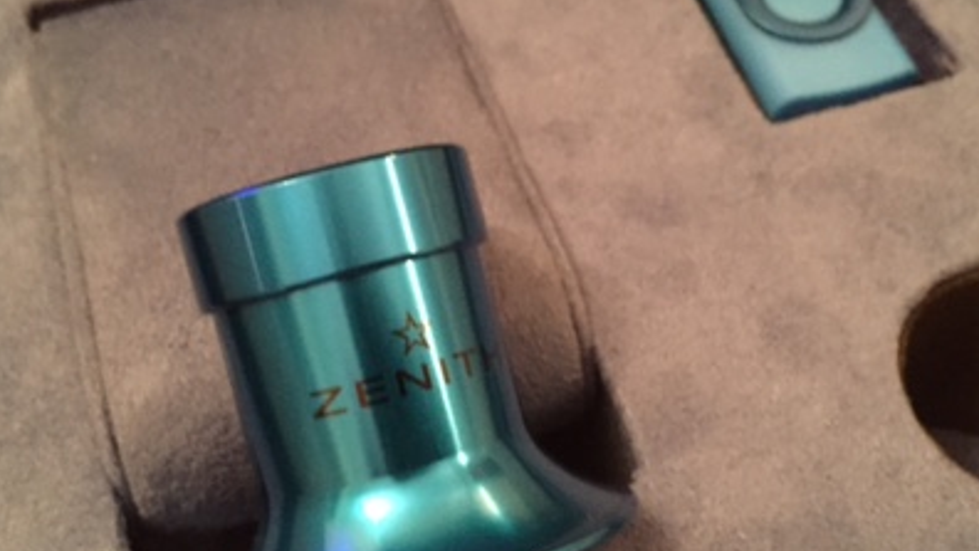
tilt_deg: -58.7
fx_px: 1324
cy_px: 267
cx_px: 504
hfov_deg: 40.6
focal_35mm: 51
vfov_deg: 23.5
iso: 800
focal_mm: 4.15
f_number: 2.2
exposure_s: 1/15
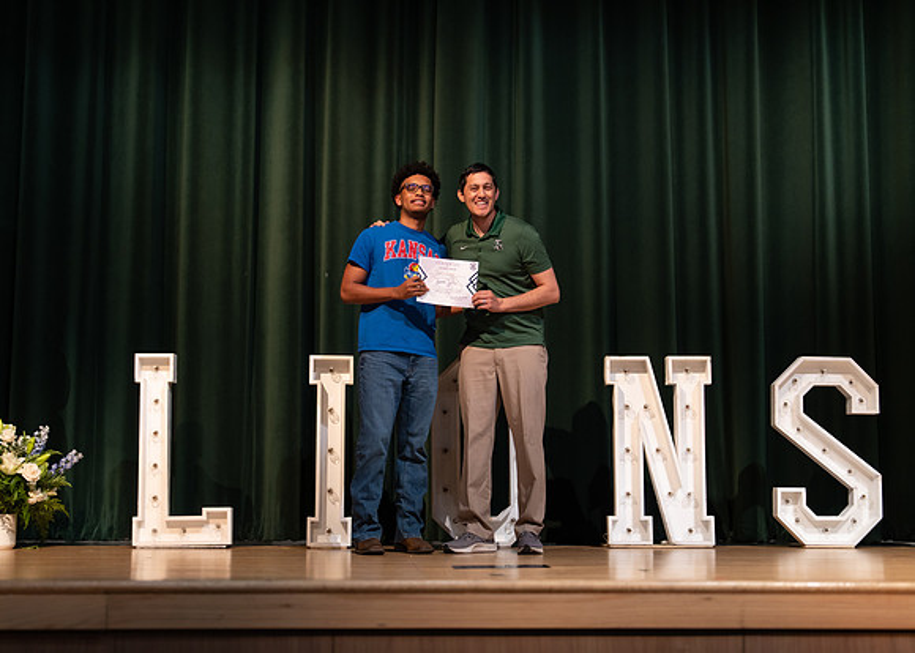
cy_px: 326
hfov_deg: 35.4
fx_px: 1431
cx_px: 458
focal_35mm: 55
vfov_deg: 25.7
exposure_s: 1/320
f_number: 1.2
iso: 500
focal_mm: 50
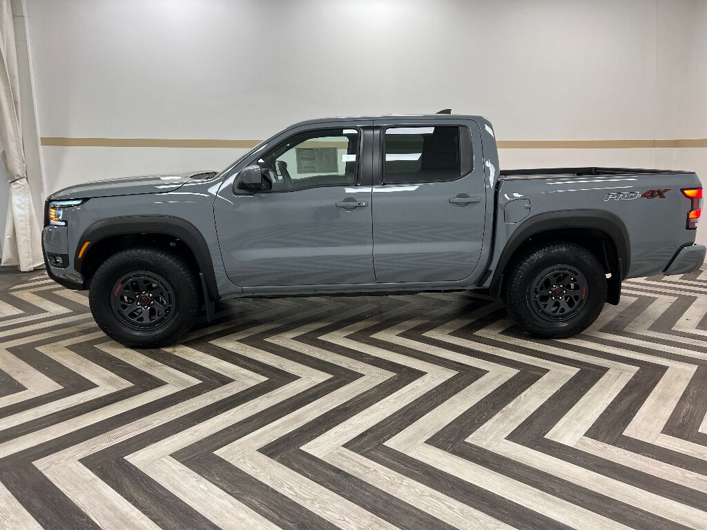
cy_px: 265
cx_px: 354
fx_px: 531
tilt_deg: -11.3
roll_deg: +0.7
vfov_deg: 53.1
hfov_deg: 67.3
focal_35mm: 26
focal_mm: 5.7
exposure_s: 1/120
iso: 80
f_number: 1.5
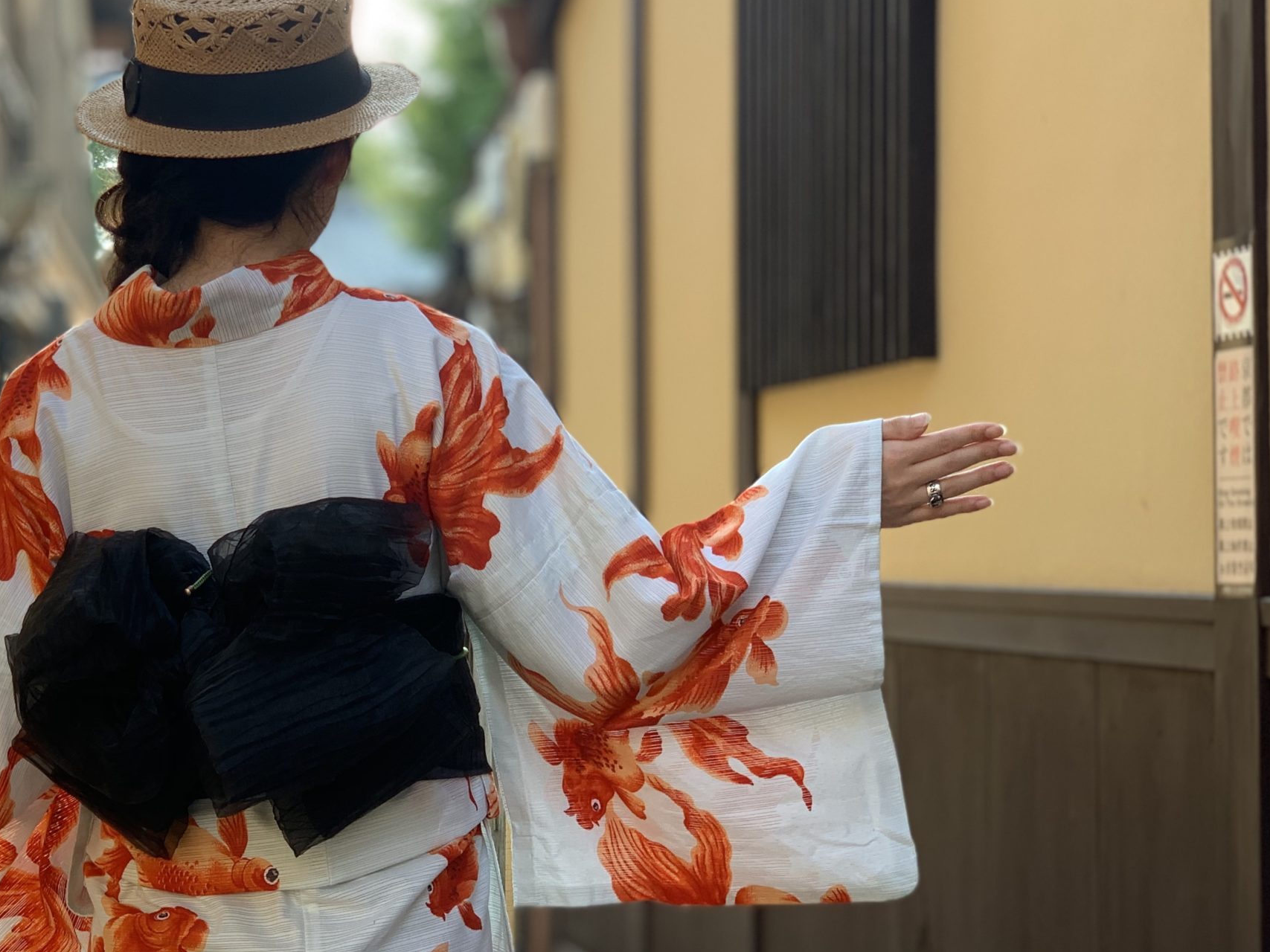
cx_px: 320
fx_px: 2861
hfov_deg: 24.7
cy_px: 533
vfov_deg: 18.9
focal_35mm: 78
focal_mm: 6
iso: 20
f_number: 2.4
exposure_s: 1/122
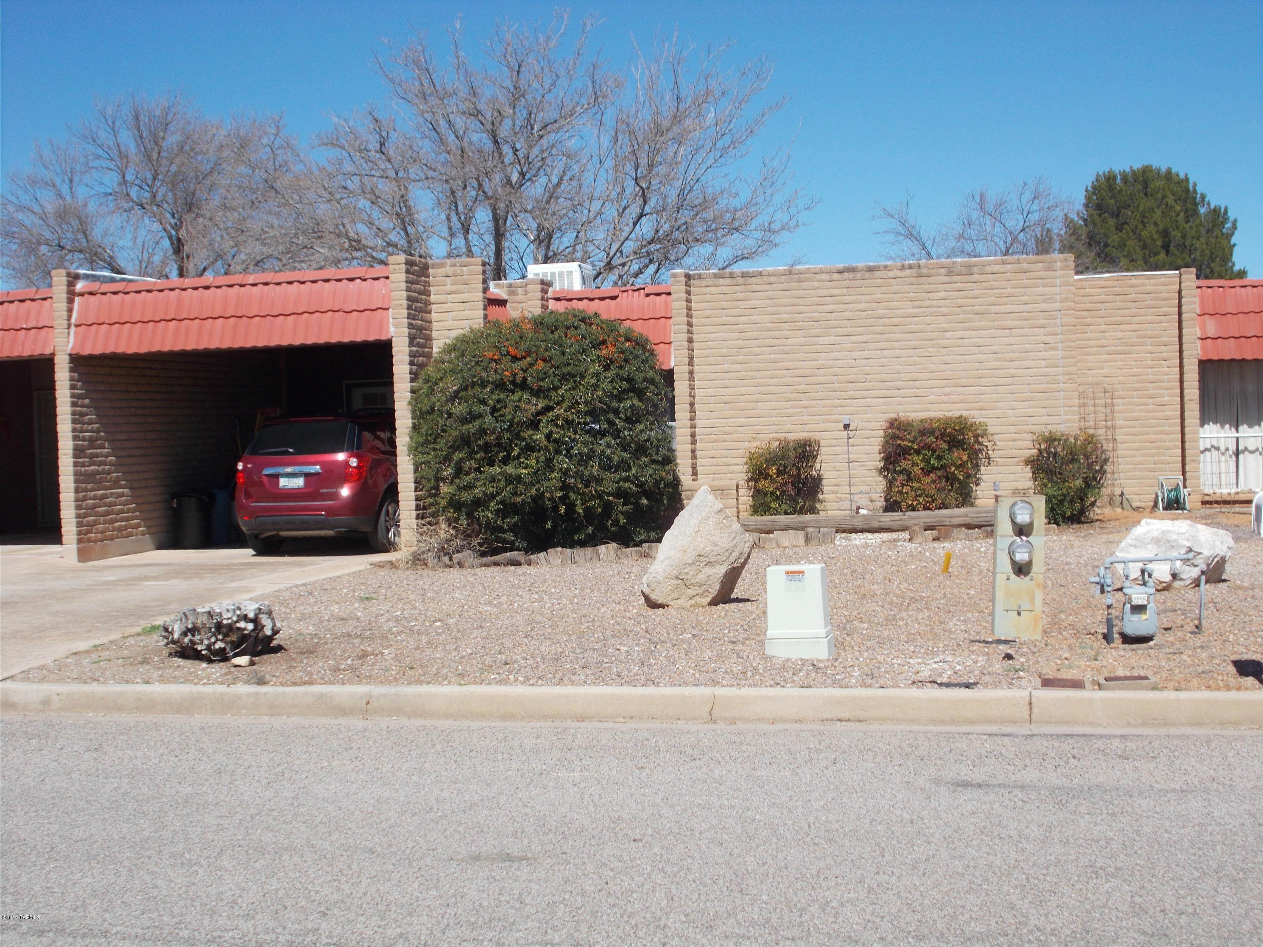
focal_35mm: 50
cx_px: 632
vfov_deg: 29.1
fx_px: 1824
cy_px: 474
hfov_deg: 38.2
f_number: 11.3
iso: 80
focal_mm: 9
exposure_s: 1/100
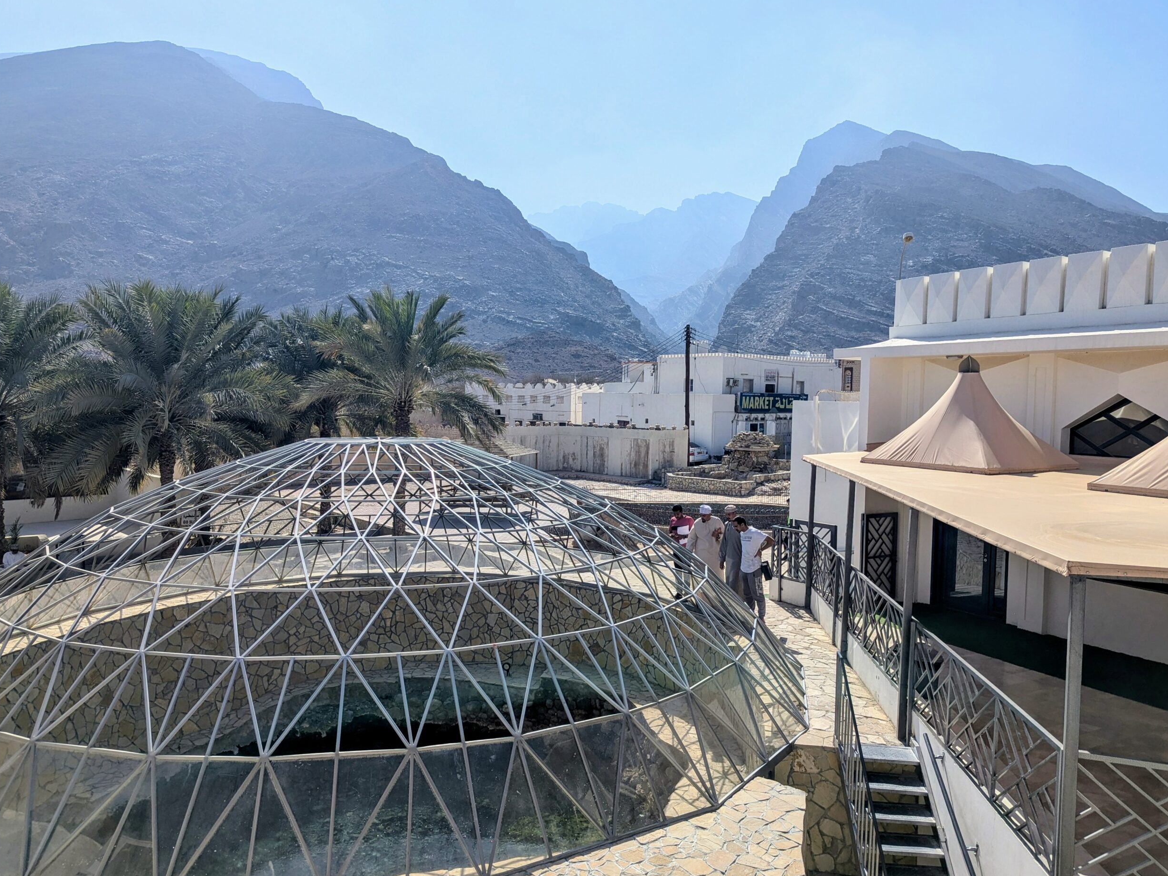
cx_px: 586
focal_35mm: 25
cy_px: 438
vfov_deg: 54.9
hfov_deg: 69.4
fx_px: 844
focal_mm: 6.81
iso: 46
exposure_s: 1/3906
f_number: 1.85
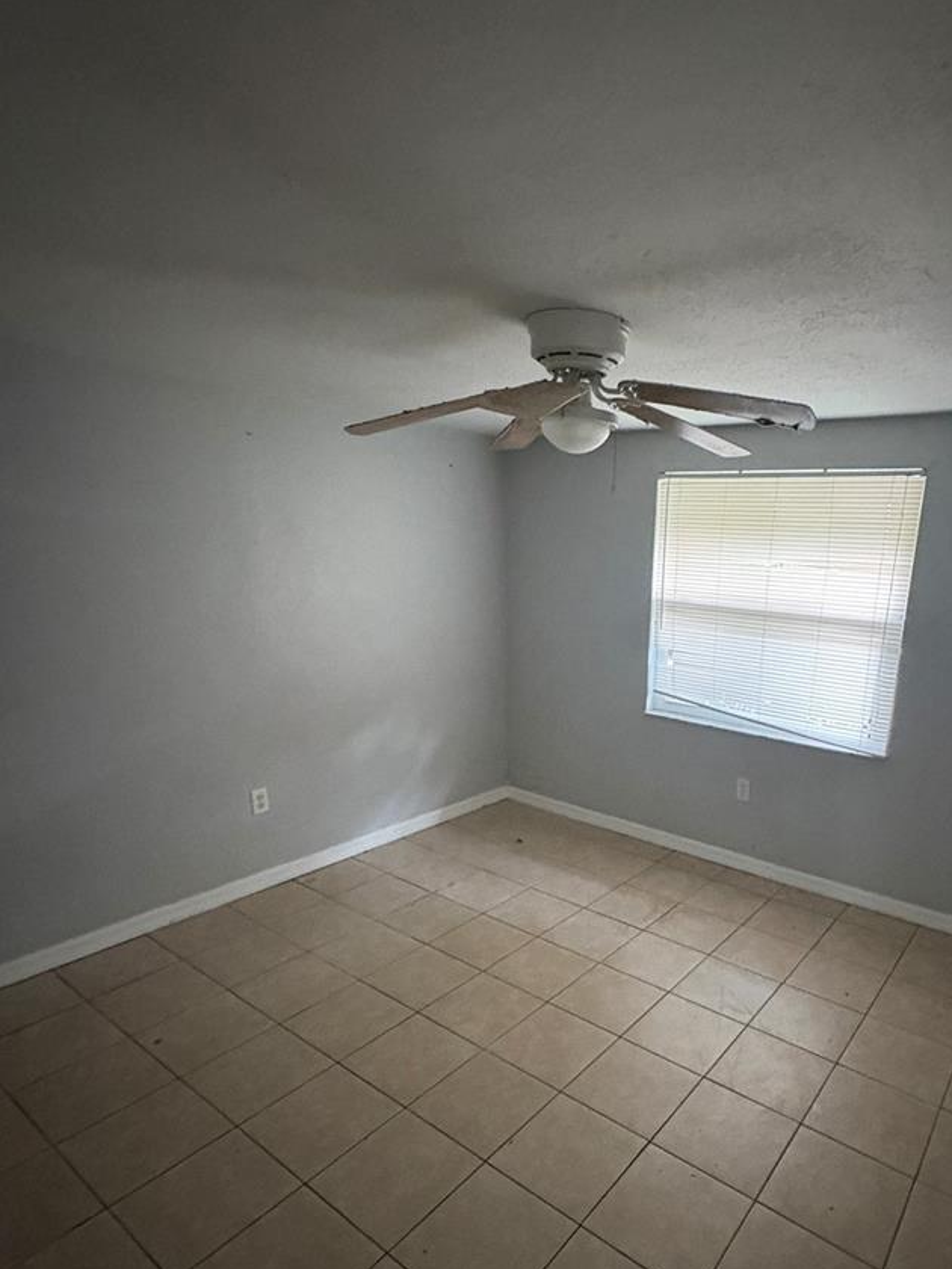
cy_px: 757
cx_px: 620
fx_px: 733
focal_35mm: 20
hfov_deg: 64.6
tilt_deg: -16.2
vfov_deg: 80.8
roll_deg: -2.2
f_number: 2.2
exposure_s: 1/45
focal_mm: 2.22
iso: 1000
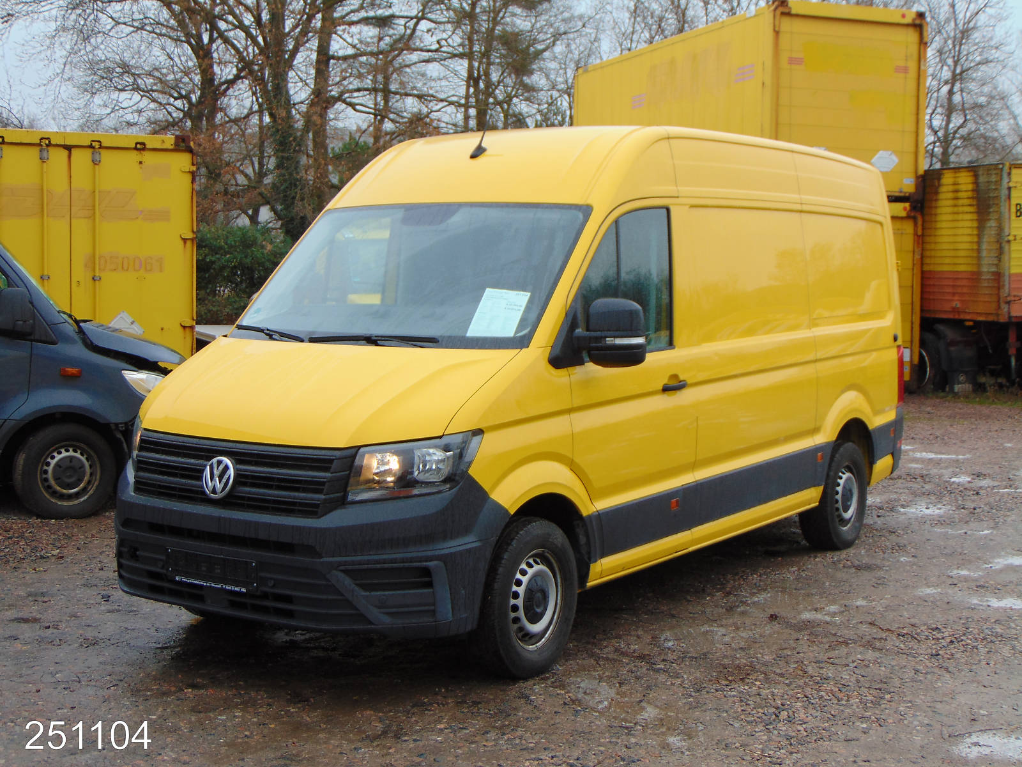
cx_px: 511
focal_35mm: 50
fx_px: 1476
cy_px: 384
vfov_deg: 29.1
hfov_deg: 38.2
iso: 80
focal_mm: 9
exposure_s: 1/50
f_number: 3.5
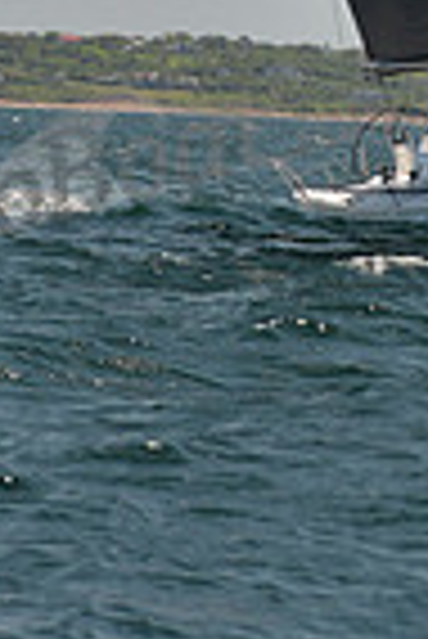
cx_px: 628
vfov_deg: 5.5
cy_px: -572
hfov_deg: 3.7
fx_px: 6546
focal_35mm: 368
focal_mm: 90
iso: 280
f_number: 4.5
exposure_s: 1/1250
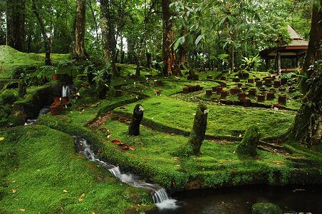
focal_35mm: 27
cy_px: 107
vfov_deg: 47.8
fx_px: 241
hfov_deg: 67.5
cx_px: 161
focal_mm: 18
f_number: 11
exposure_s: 1/4
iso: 400
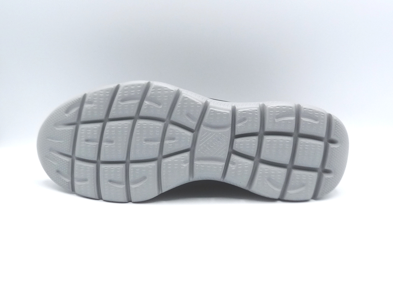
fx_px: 568
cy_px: 148
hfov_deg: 38.2
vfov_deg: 29.1
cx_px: 196
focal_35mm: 50
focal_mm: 4.9
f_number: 4
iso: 100
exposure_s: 1/250
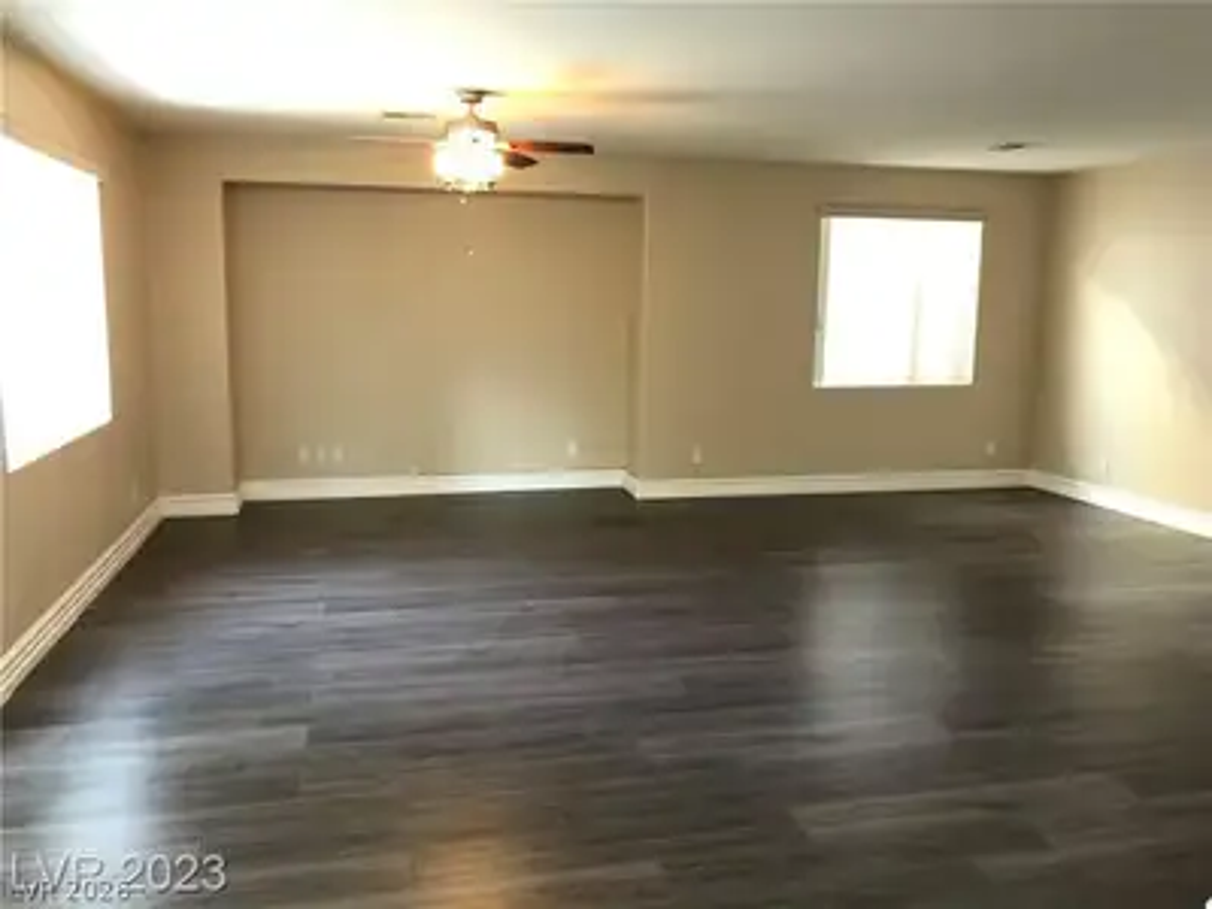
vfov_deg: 49.7
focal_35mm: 28
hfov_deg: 63.4
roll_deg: -0.4
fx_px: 980
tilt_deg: -8.2
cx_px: 606
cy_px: 454
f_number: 1.8
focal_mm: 3.99
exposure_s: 1/15
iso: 64
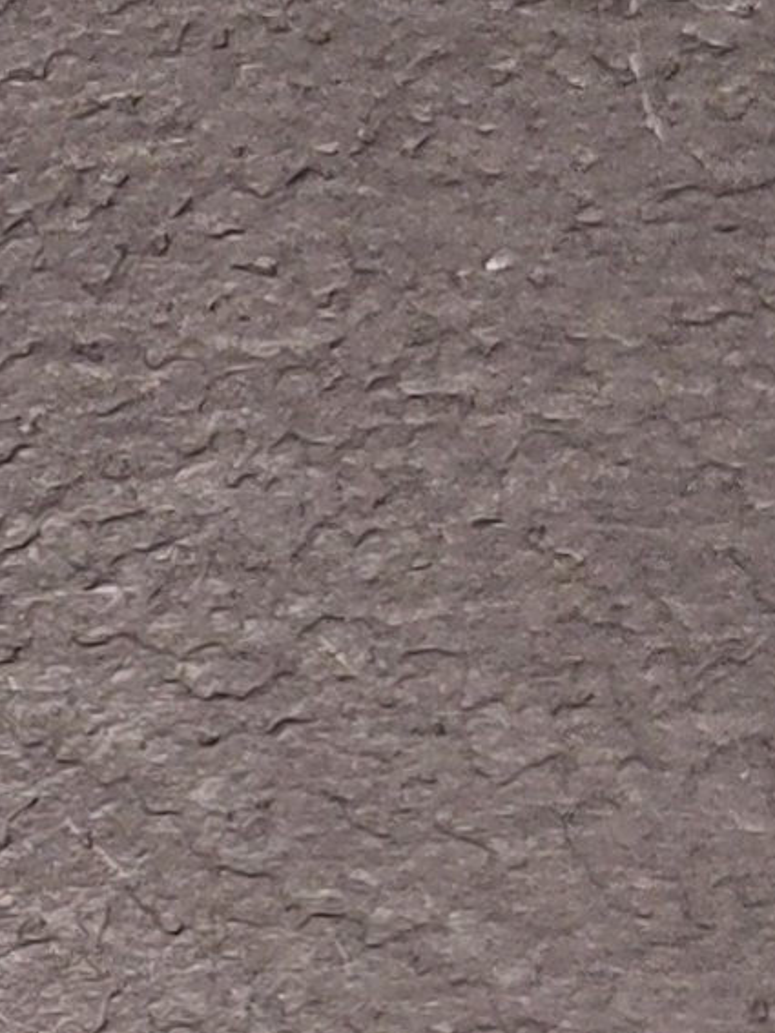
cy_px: 2089
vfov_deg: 9.7
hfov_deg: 6.7
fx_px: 5674
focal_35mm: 190
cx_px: -1890
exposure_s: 1/50
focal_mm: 5.23
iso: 32
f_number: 1.8
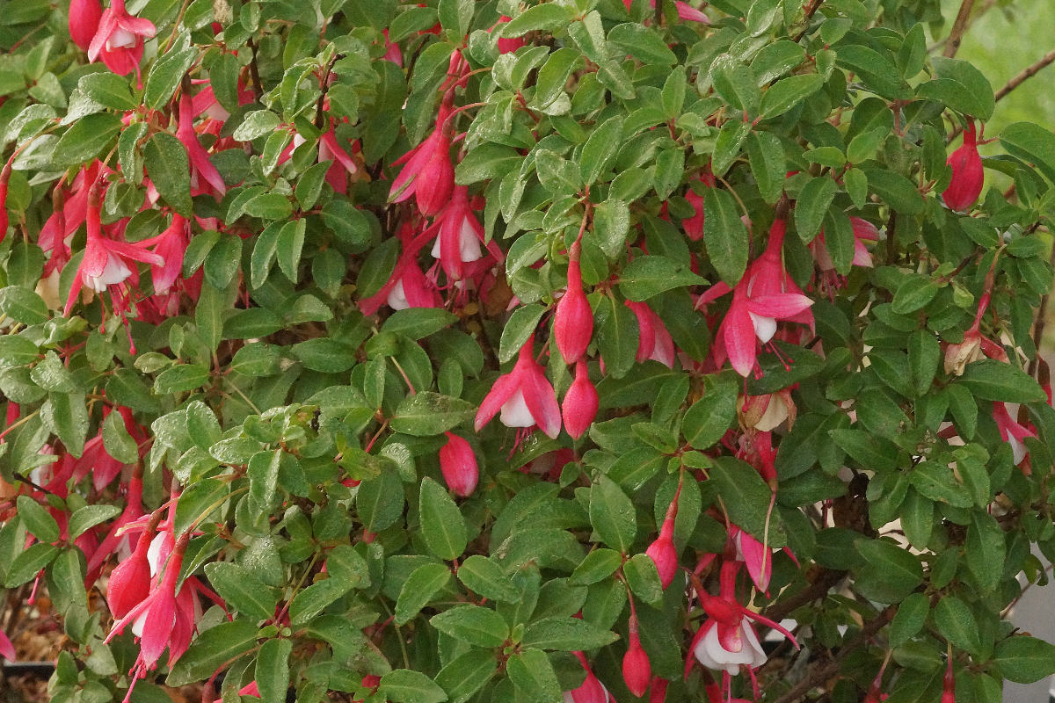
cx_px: 528
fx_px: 4395
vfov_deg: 9.1
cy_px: 352
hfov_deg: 13.7
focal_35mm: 150
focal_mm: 100
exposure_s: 1/100
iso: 3200
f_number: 14
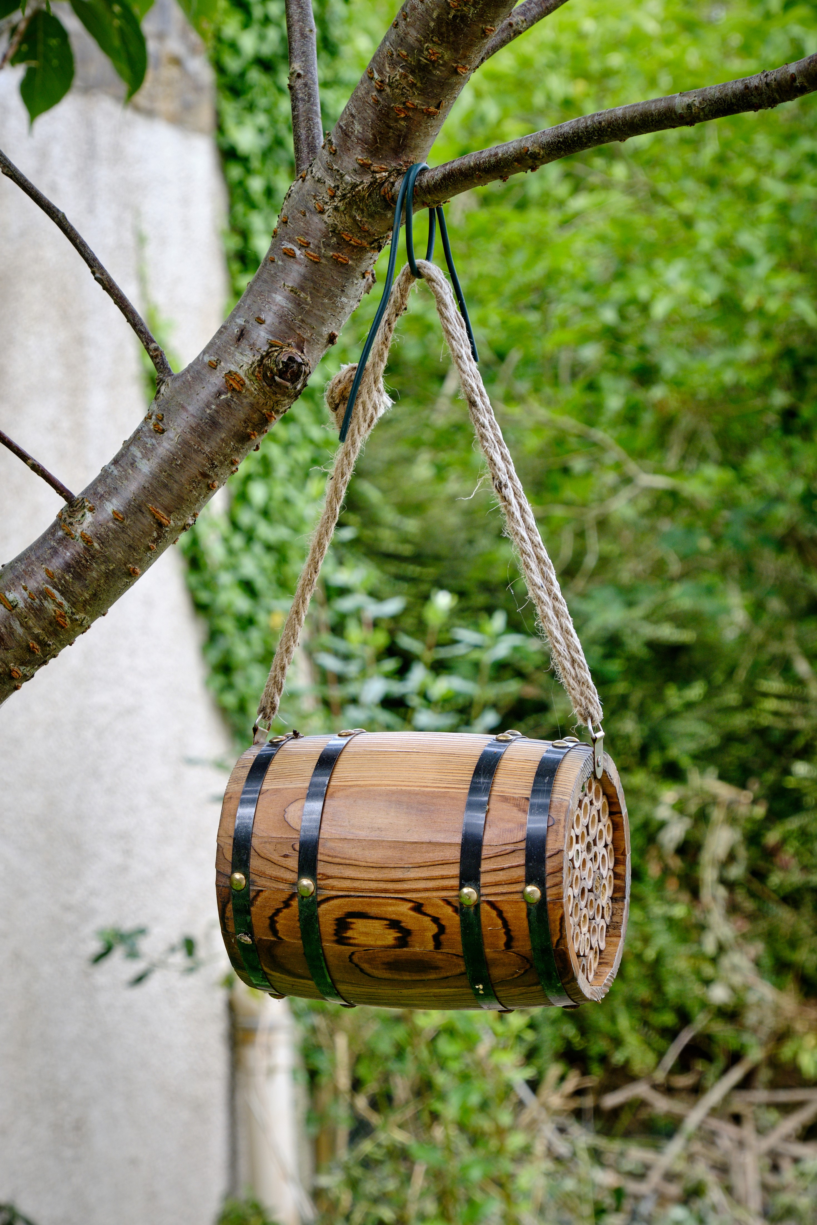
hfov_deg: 12.2
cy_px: 612
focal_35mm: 112
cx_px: 408
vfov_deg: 18.3
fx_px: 3813
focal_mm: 74.4
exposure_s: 1/75
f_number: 9
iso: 400
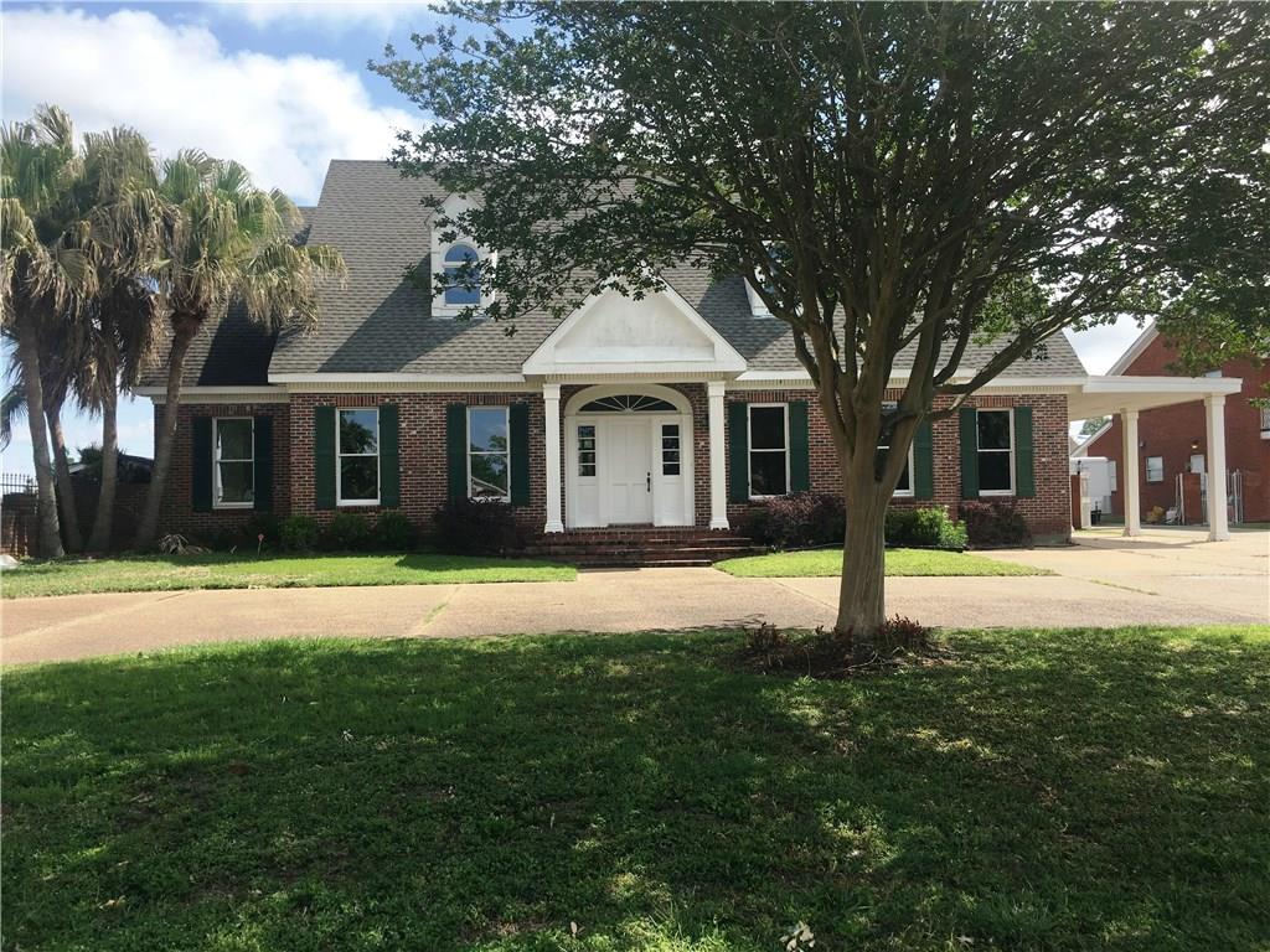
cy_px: 476
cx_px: 635
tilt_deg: +3.5
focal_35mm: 29
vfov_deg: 48.2
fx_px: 1064
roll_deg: +0.6
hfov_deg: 61.7
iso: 25
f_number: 2.2
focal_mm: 4.15
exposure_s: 1/1221
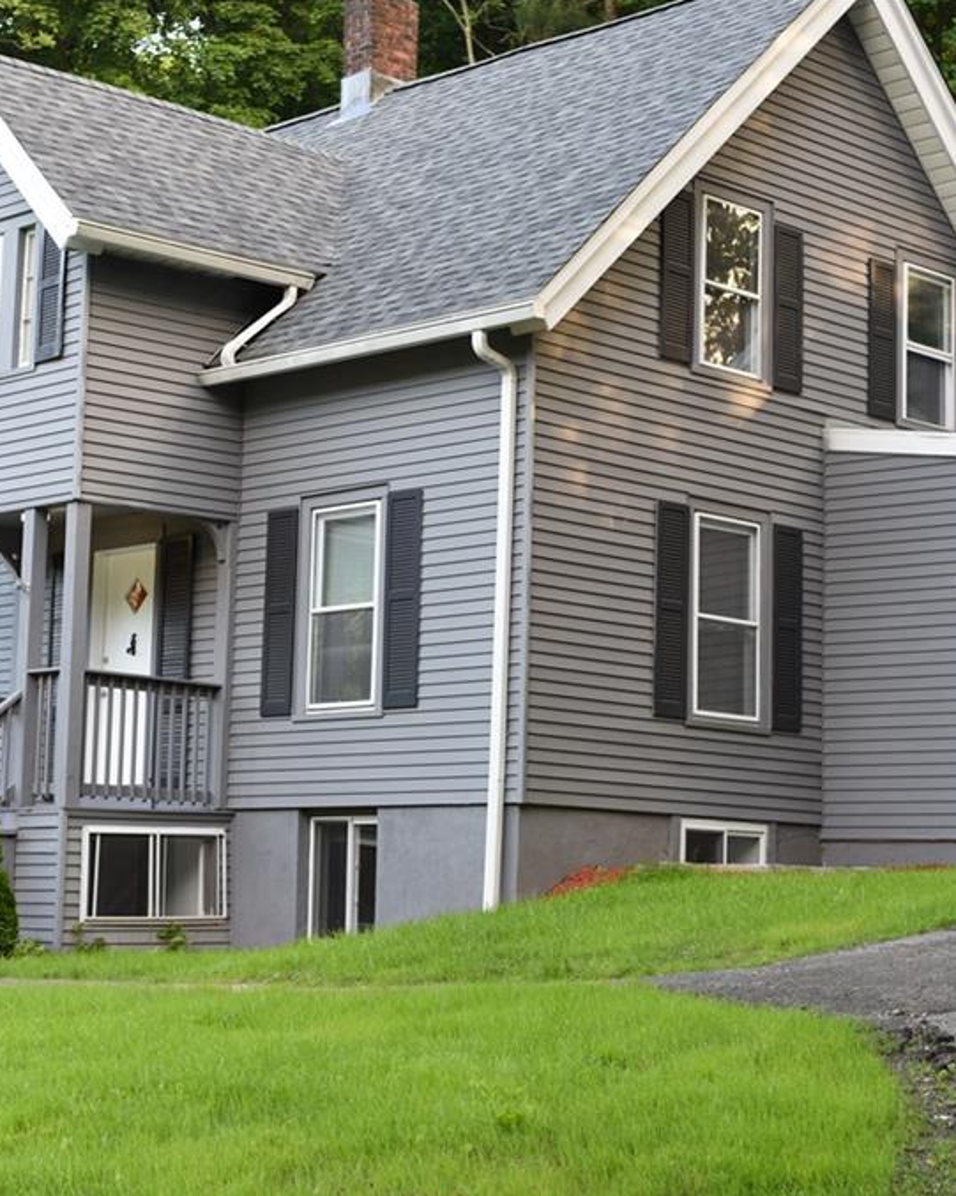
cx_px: 468
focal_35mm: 71
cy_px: 600
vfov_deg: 26.8
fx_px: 2513
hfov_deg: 21.5
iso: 100
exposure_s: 1/30
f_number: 3.5
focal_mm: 50
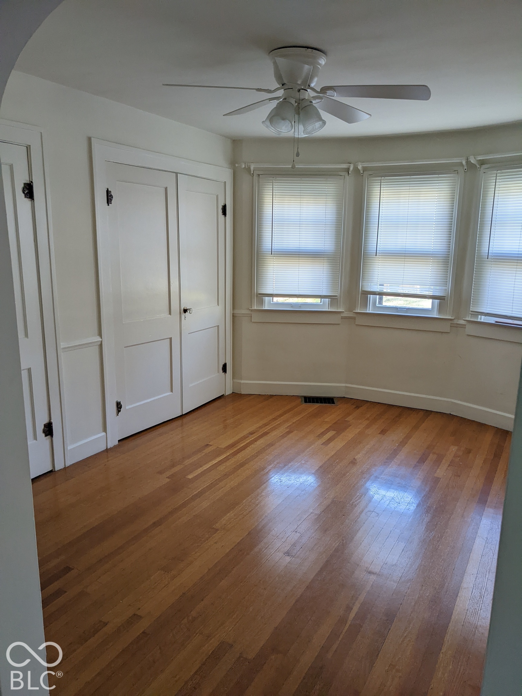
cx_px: 261
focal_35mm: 27
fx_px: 543
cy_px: 348
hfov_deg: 51.4
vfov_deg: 65.3
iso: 53
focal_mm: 4.38
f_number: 1.73
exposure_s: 1/99.9
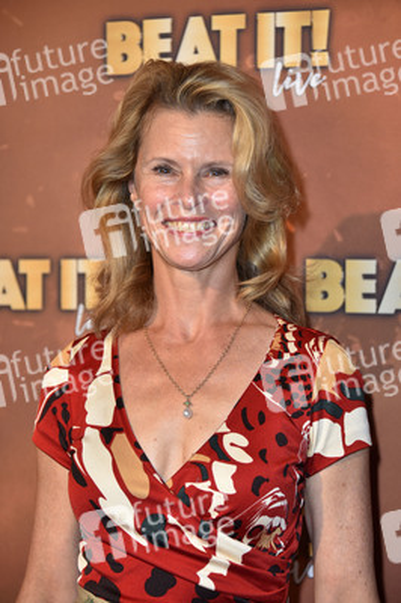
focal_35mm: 125
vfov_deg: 16.4
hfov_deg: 10.9
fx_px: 2092
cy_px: 302
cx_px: 200
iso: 500
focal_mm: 125
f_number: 5.6
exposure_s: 1/125
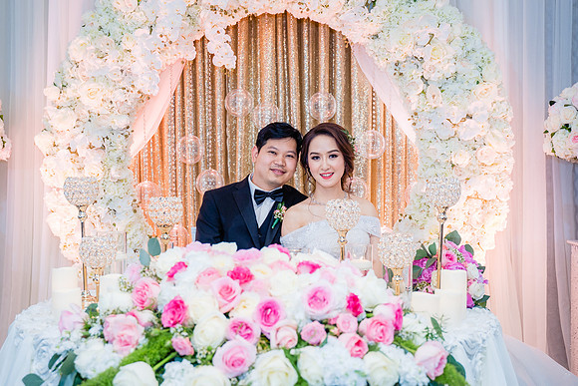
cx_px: 274
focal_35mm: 46
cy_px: 191
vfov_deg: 29.5
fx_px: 732
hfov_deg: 43.1
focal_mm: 38
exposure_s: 1/160
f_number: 3.5
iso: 500
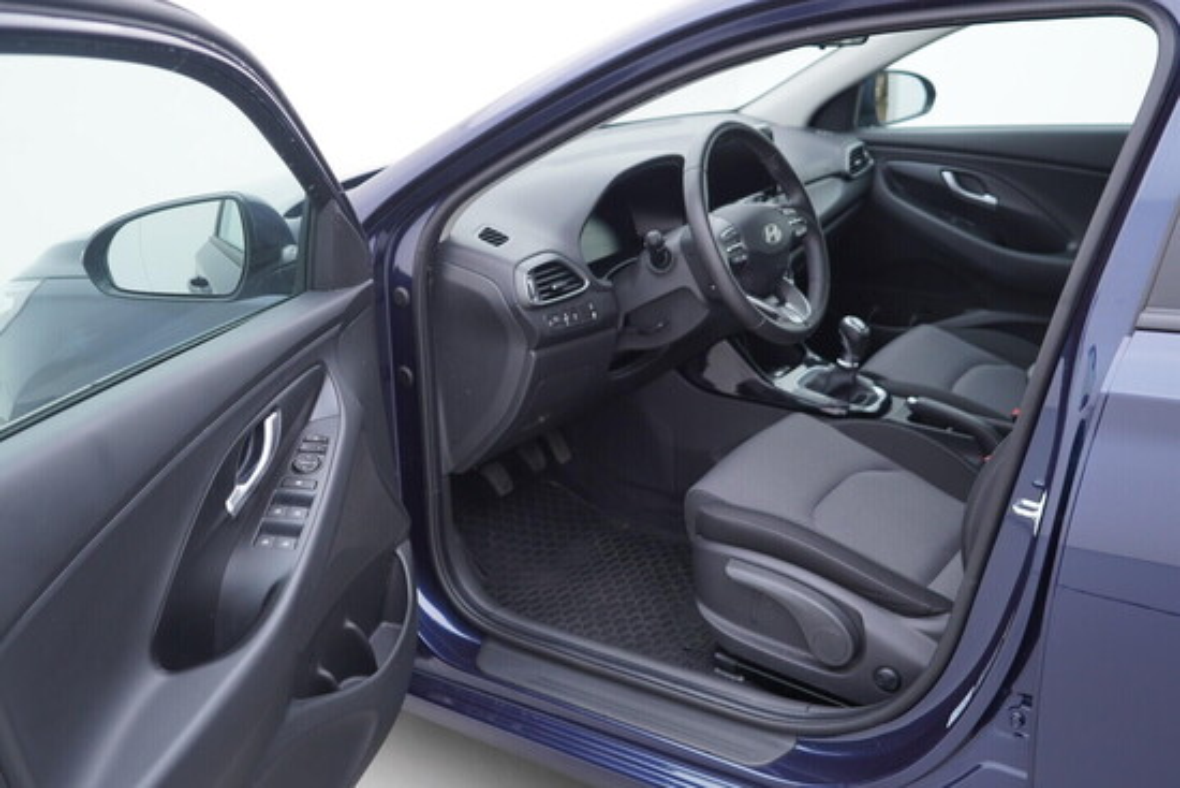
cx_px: 590
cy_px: 394
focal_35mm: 36
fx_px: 1180
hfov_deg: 53.1
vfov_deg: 36.9
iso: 125
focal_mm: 24
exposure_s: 1/40
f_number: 2.8
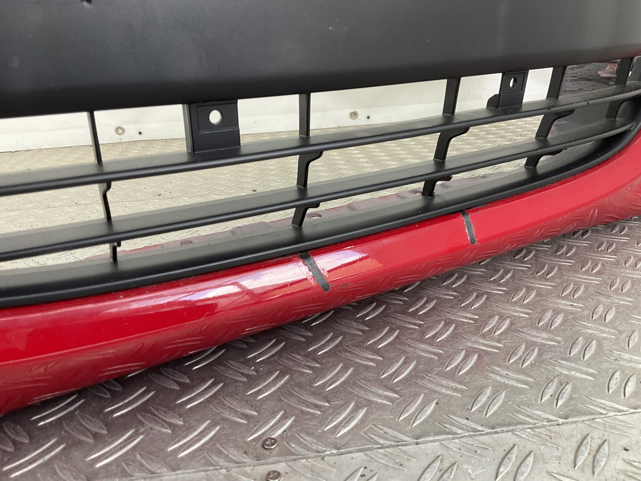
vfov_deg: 48.2
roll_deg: +0.9
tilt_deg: -22.1
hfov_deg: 61.7
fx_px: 537
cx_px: 320
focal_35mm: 29
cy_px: 240
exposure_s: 1/100
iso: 40
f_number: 1.8
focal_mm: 3
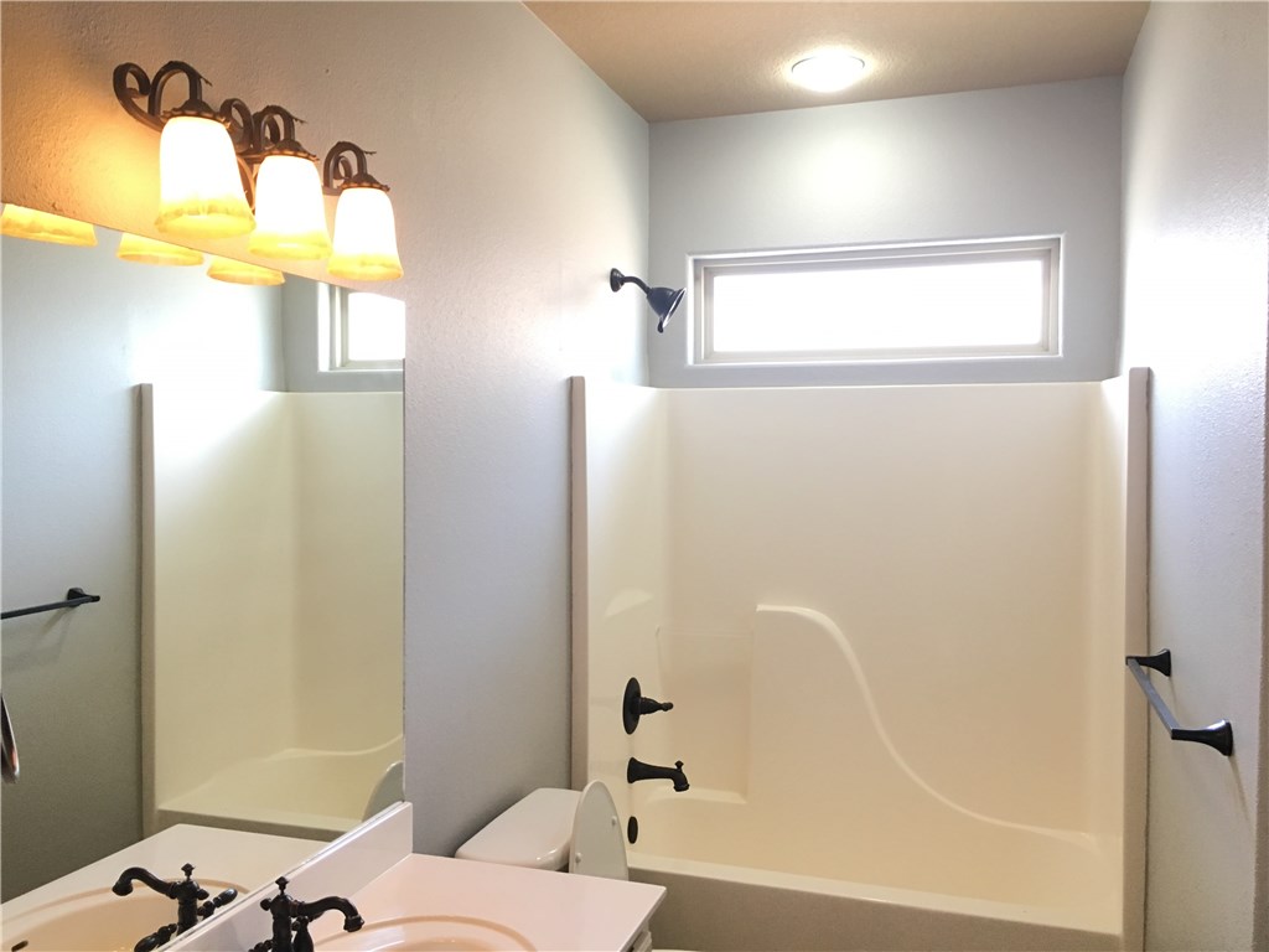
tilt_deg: -1.6
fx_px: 1063
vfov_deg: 48.2
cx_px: 634
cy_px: 476
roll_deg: +0.5
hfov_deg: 61.7
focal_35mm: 29
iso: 125
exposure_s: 1/30
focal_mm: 4.15
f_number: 2.2
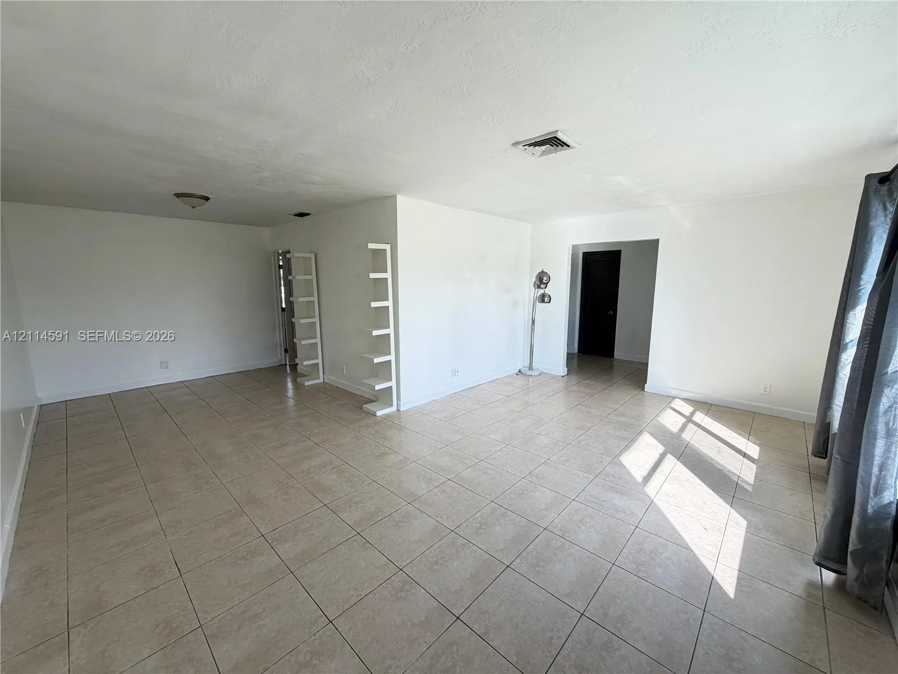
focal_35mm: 14
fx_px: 363
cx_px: 449
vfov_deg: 85.7
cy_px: 337
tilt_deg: -9.0
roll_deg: +0.5
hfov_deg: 102.1
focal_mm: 2.22
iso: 40
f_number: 2.2
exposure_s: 1/183
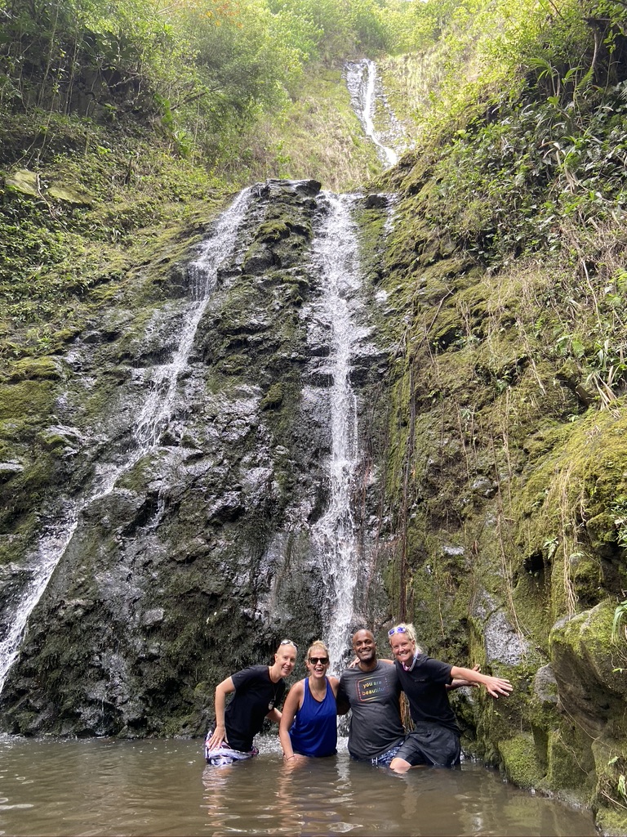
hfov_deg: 53.1
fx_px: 628
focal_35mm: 26
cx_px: 314
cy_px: 418
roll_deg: +0.3
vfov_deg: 67.3
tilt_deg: +18.8
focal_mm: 4.25
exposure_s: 1/121
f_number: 1.8
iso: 64
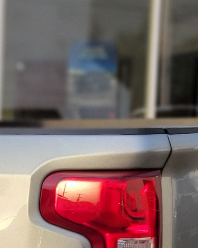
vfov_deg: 13.2
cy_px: 304
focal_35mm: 142
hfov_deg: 10.1
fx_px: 1040
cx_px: -195
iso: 16
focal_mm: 6.7
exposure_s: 1/193
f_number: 1.8
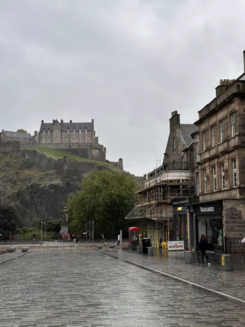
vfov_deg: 39.7
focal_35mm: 48
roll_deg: +0.9
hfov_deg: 30.3
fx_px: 453
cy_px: 164
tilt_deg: +7.8
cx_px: 122
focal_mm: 6.86
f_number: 1.78
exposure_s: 1/417
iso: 64
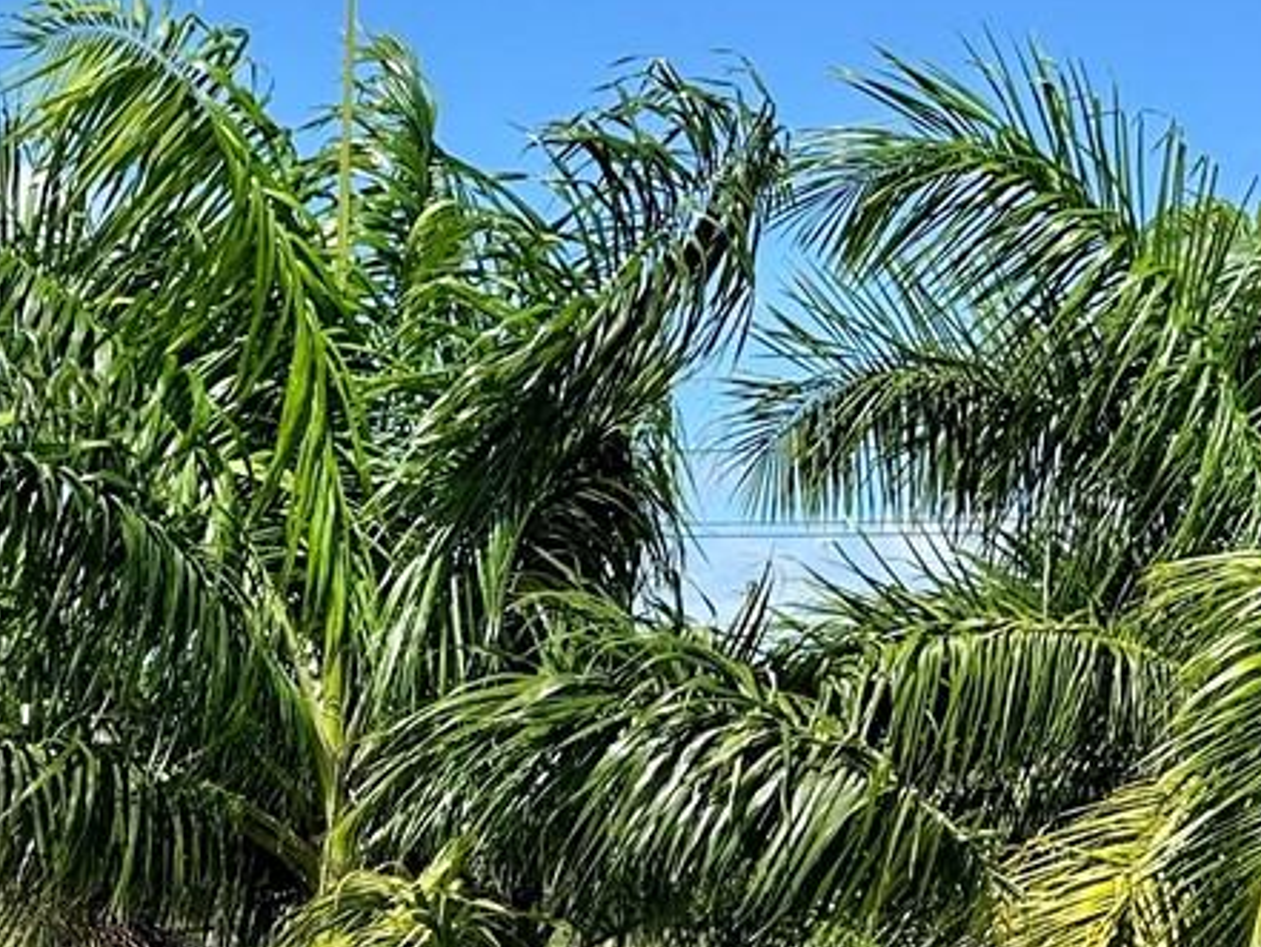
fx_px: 3170
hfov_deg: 21.7
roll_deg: +0.0
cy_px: 1316
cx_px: 23
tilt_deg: -13.2
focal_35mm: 87
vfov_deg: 15.9
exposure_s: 1/3597
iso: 80
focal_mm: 6.86
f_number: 1.78
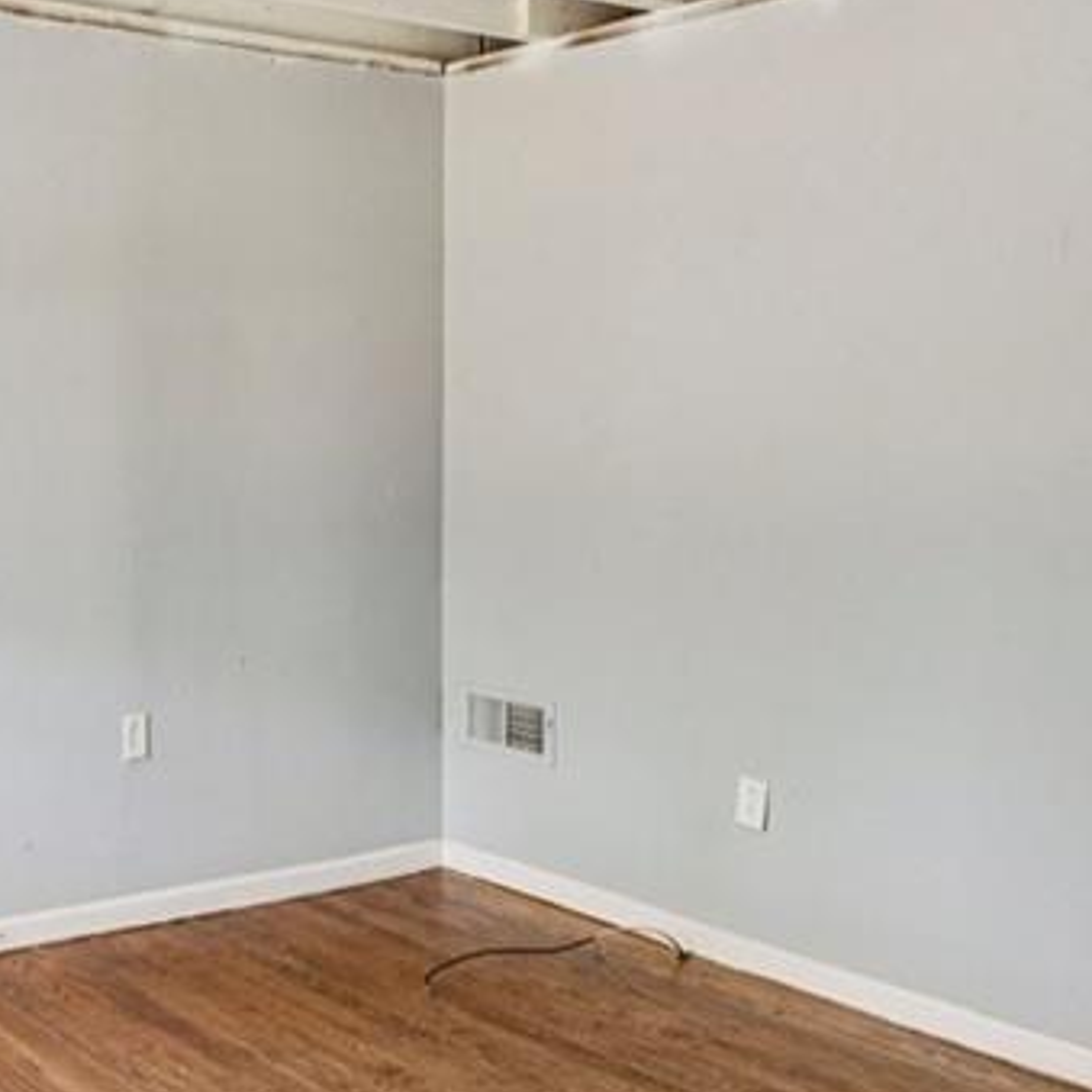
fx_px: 1463
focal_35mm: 41
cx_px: -39
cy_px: 407
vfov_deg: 40.6
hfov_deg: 36.2
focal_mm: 16
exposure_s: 1/8
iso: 400
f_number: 9
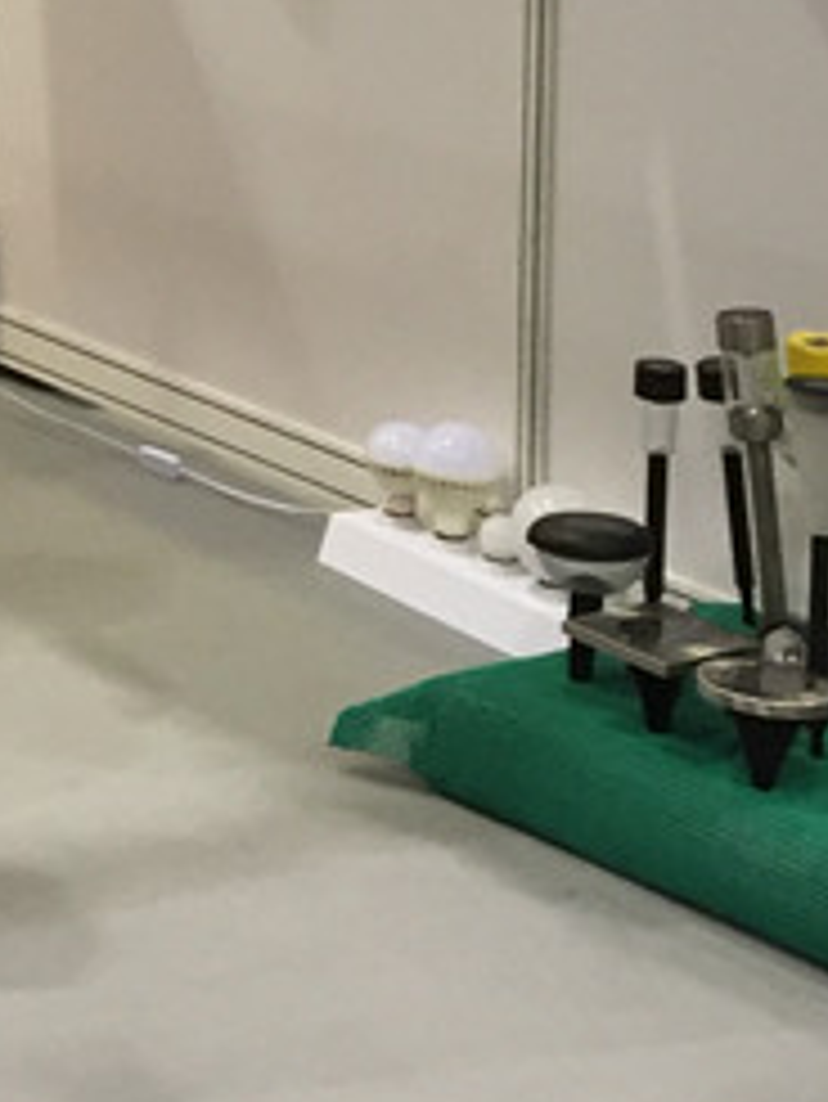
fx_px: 4015
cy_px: -468
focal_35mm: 126
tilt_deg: -2.8
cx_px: -634
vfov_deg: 14.7
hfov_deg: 11.0
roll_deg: -0.6
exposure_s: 1/33
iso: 160
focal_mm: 4.15
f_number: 2.2
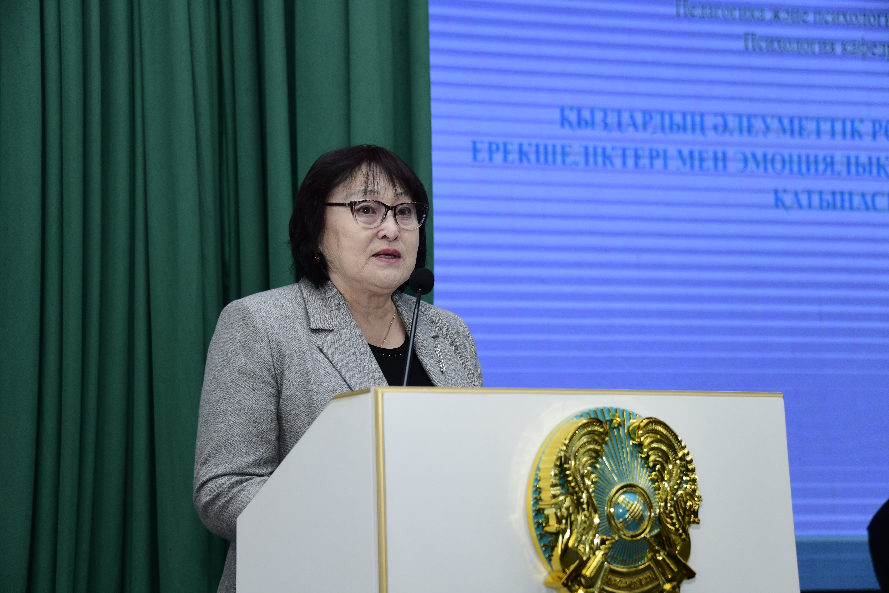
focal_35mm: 62
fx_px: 1531
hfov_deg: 32.4
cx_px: 444
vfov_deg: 21.9
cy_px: 296
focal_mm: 62
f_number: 5
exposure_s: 1/200
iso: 1000
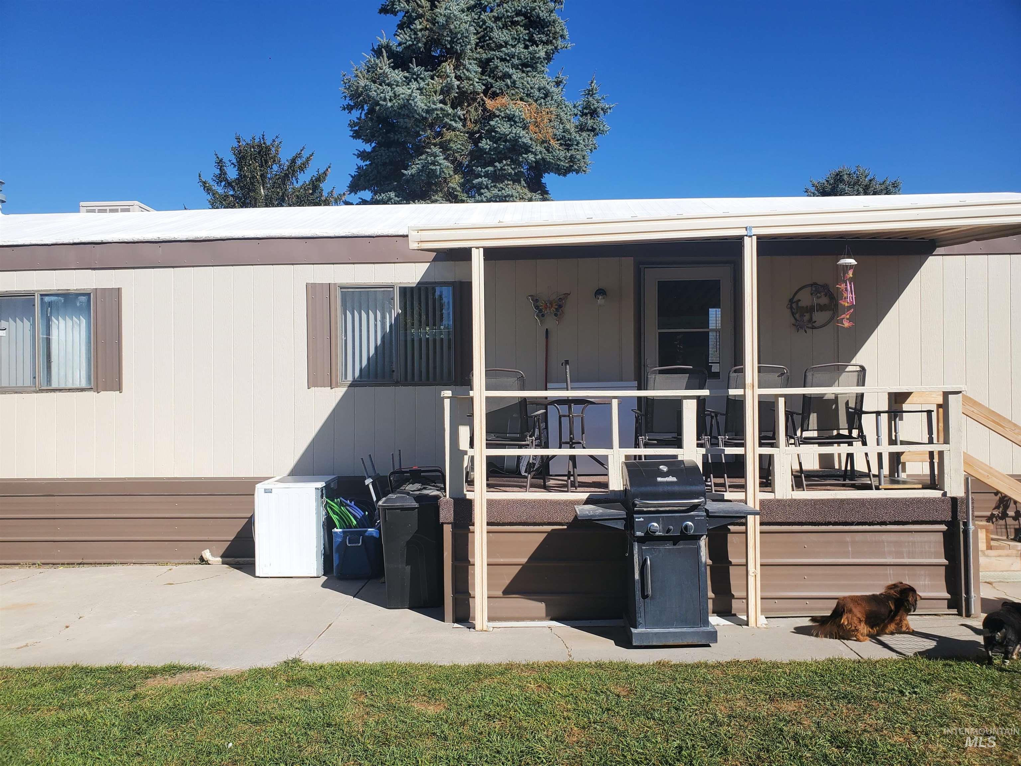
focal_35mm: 26
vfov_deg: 53.1
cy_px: 383
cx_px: 510
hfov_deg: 67.3
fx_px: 767
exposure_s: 1/2199
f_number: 2.4
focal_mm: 4.3
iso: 50
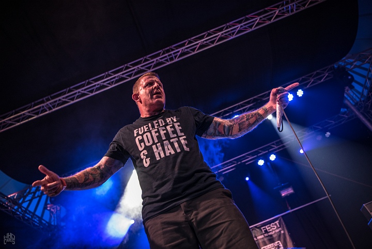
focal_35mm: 32
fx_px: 331
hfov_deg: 58.7
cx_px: 186
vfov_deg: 41.2
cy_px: 124
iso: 640
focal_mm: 32
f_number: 2.8
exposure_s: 1/100
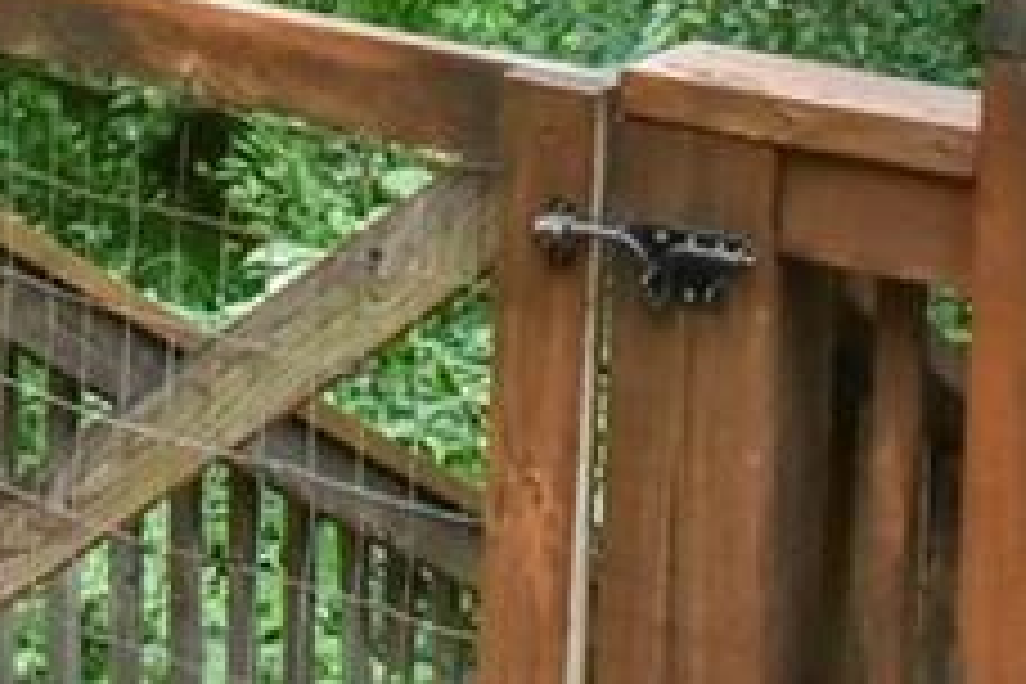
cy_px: -754
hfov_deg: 18.7
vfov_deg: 11.3
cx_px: 144
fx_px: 3078
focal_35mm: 108
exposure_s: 1/200
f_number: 14
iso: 4000
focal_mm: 24
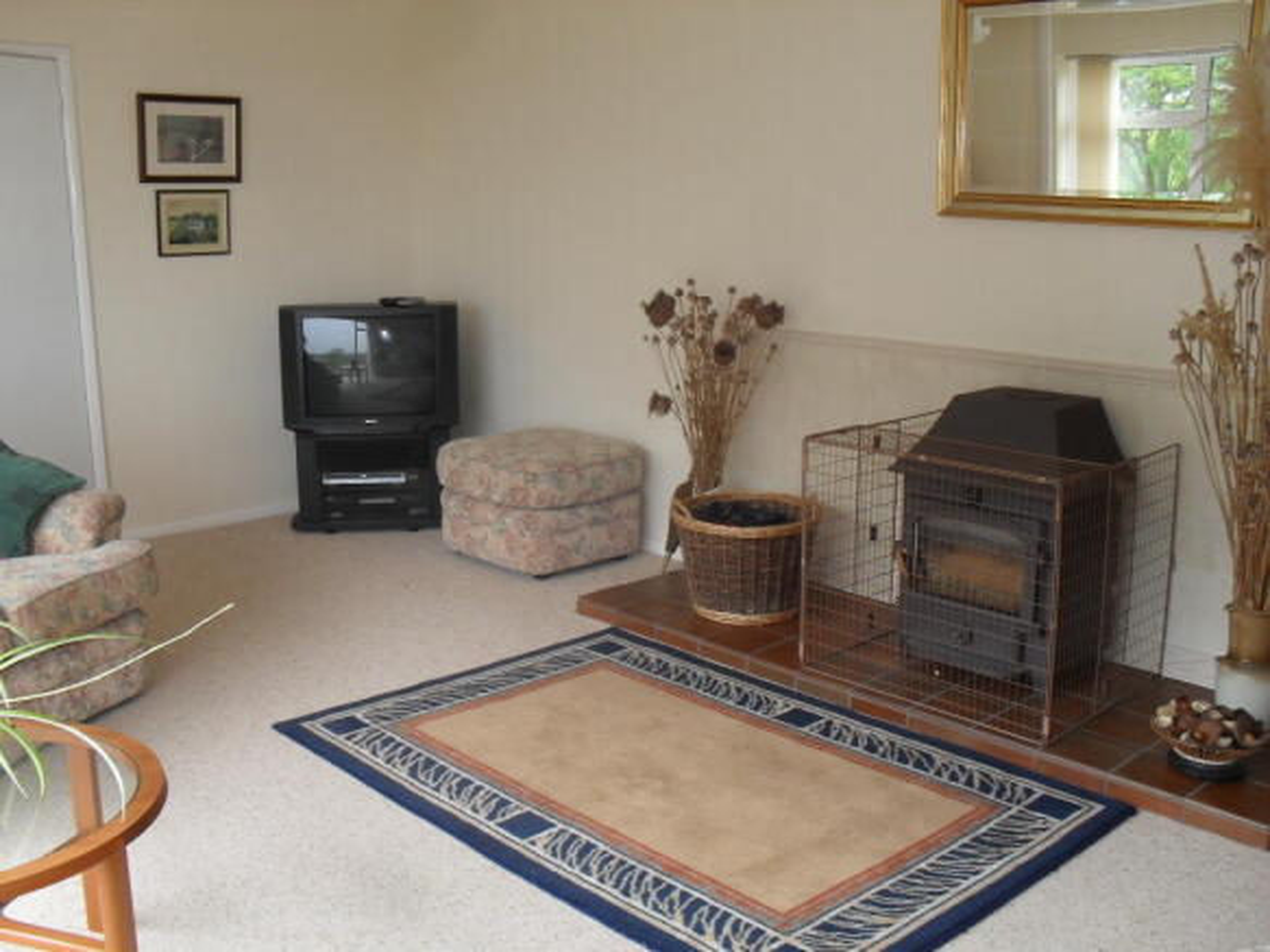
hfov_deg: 52.6
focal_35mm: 35
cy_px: 476
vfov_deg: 40.7
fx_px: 1284
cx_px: 635
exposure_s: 1/45
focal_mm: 6.3
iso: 120
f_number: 3.2
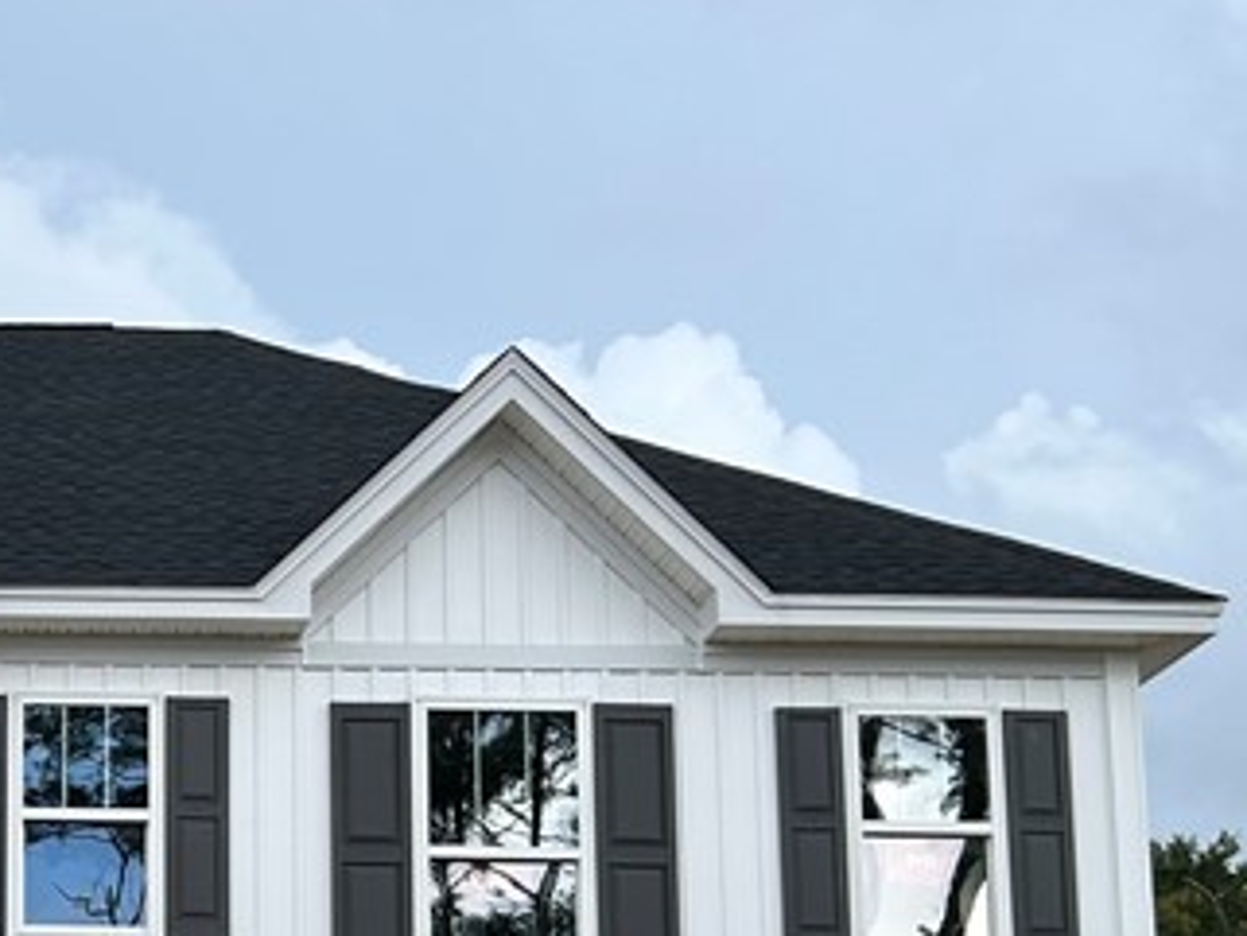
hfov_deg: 22.1
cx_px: -179
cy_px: 1037
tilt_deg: +11.5
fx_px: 2991
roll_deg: -1.1
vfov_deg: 17.2
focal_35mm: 83
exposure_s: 1/932
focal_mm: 5.7
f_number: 1.5
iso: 50
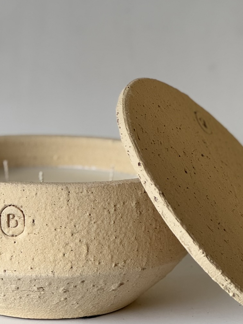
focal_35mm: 157
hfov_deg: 9.5
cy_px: 172
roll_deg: -0.3
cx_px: 97
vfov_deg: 12.6
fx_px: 1469
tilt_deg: -10.0
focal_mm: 9
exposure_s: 1/50
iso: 125
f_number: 2.8
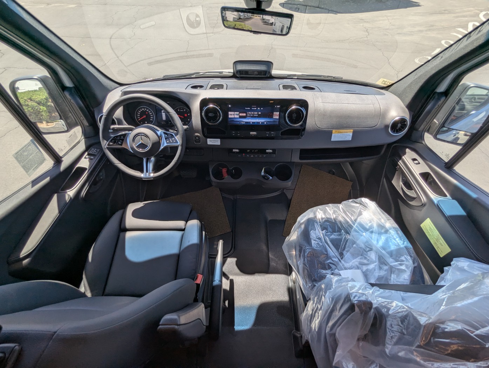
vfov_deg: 78.2
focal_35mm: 16
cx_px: 244
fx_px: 226
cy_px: 184
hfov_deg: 94.4
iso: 39
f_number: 2.2
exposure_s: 1/451
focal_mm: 2.35
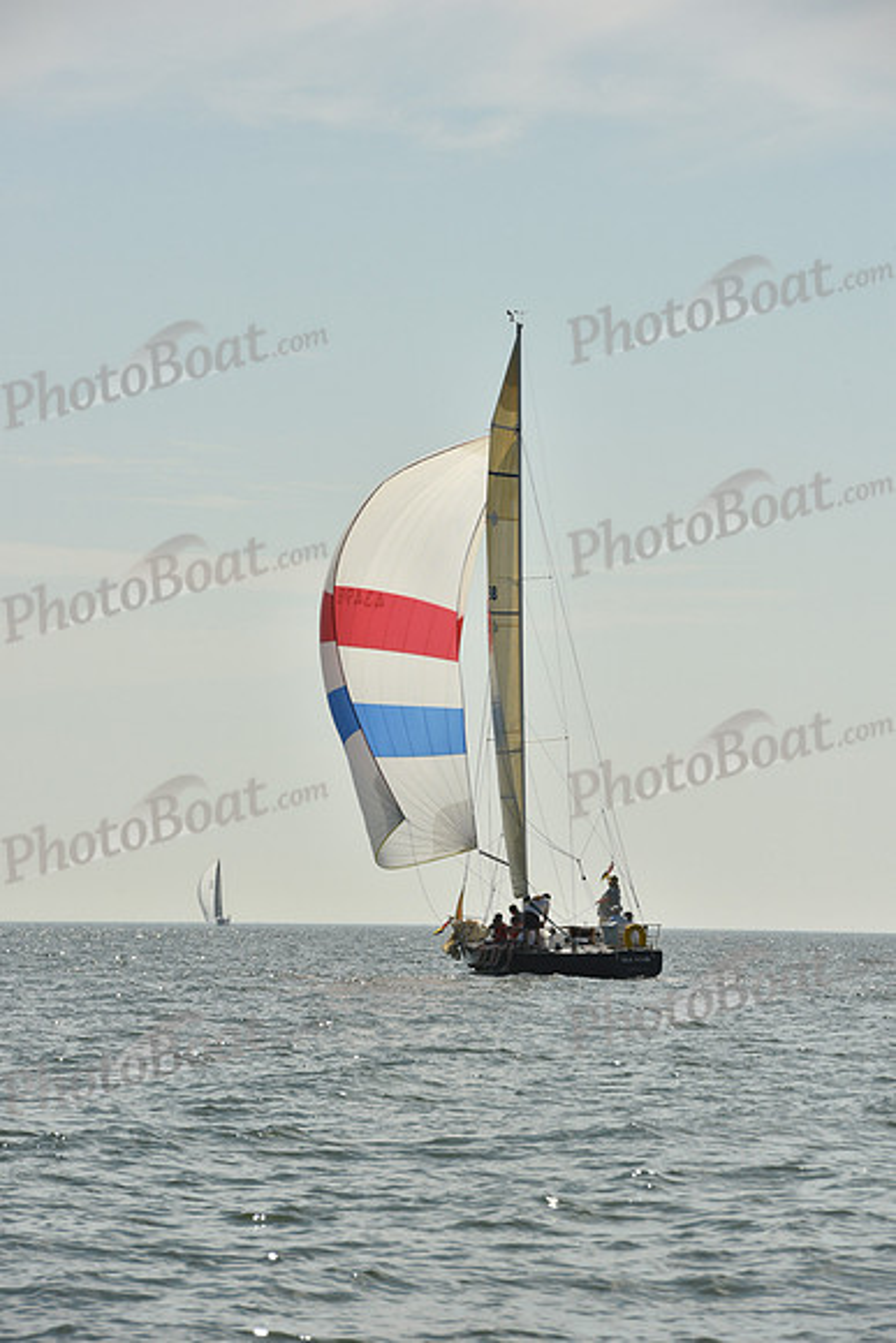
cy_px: 672
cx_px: 448
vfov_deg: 10.3
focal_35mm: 200
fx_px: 7462
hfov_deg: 6.9
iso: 320
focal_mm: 200
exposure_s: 1/1000
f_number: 13
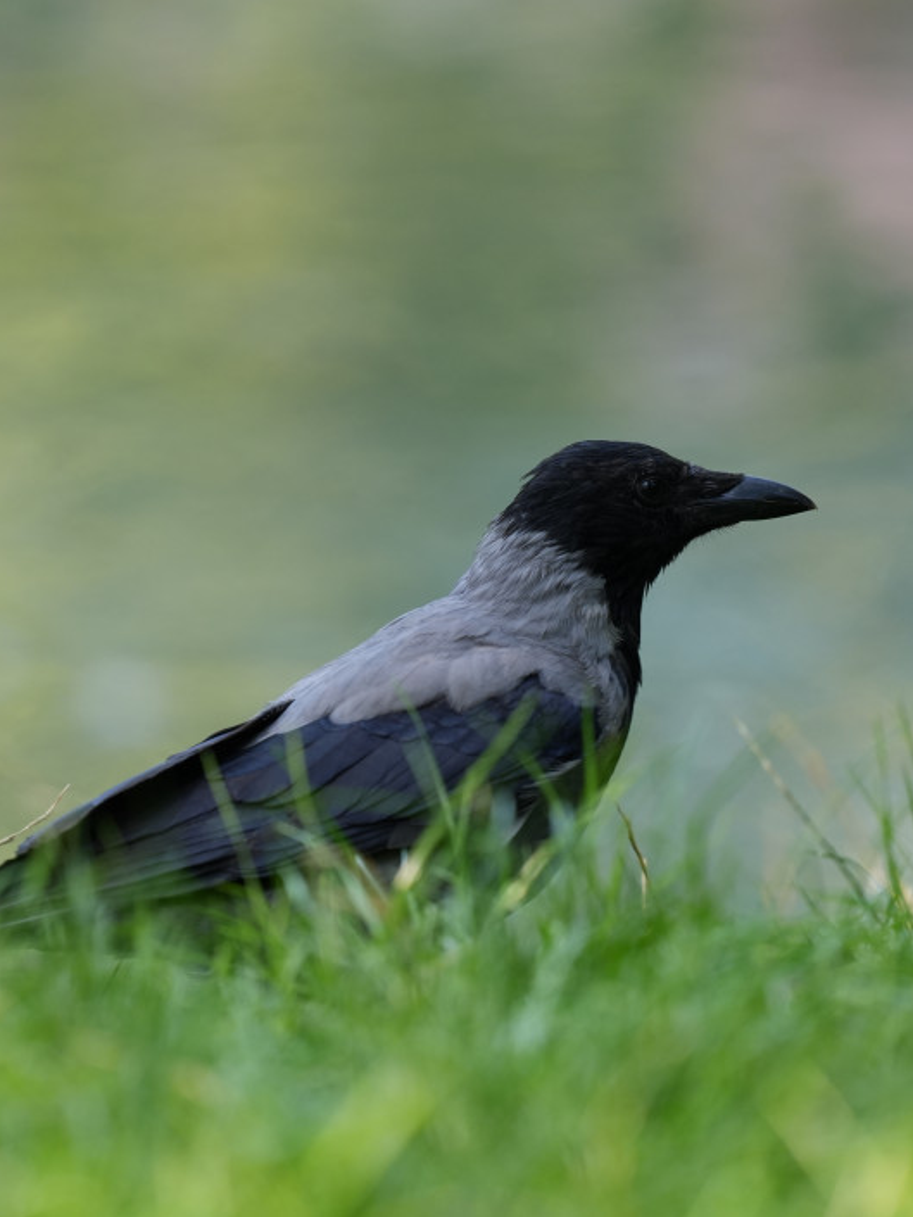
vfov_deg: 3.4
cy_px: 608
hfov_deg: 2.6
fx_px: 20355
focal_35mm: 579
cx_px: 302
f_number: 4.5
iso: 800
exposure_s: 1/400
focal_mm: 400
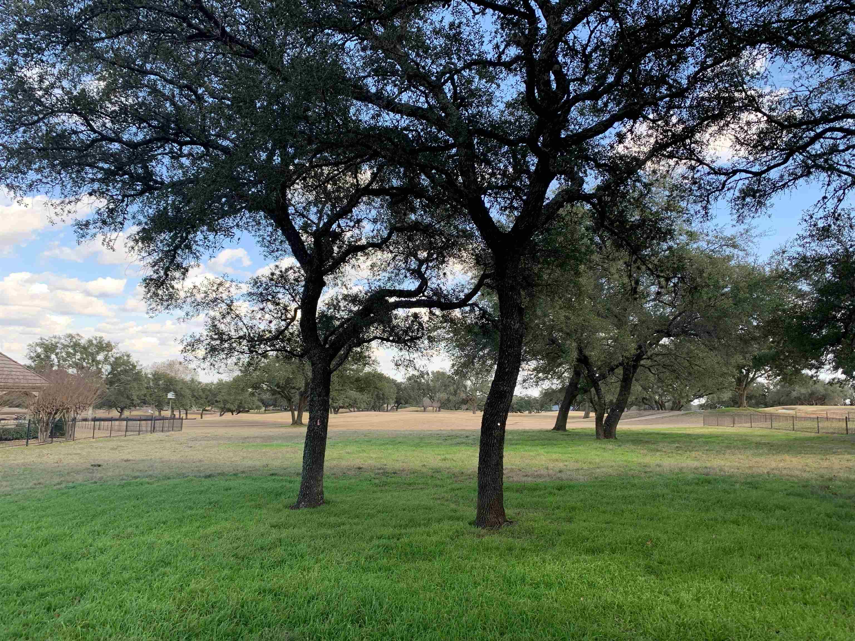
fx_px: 642
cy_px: 320
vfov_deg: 53.1
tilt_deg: +5.3
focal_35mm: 26
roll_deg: -2.1
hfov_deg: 67.3
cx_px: 428
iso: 25
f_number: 1.8
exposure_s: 1/349
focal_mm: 4.25
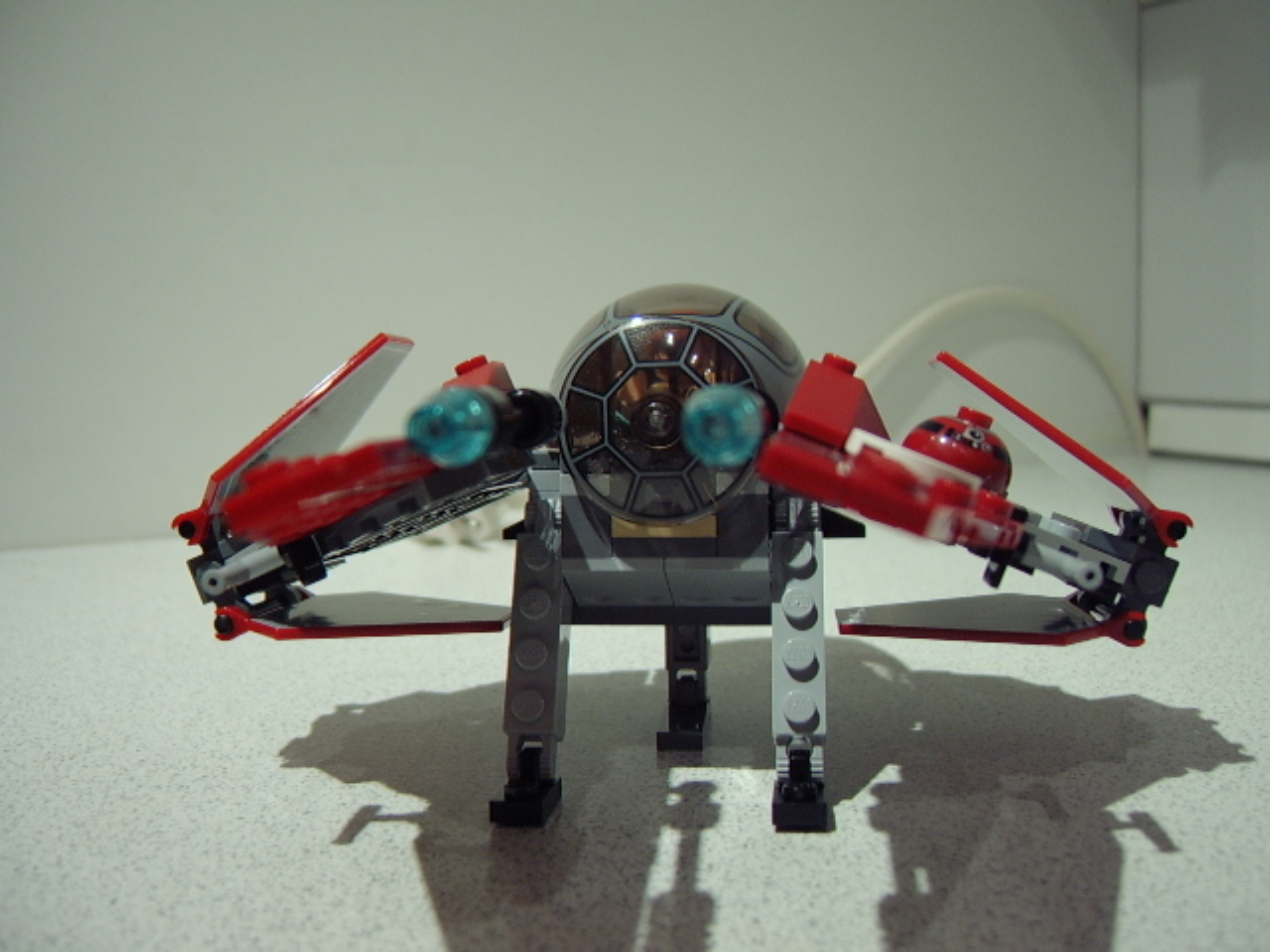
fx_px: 1137
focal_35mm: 31
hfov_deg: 58.4
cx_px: 635
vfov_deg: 45.4
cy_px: 476
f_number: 2.7
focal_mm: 8.13
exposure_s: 1/11
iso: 100
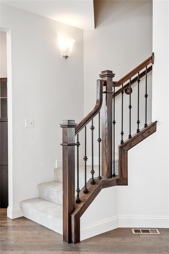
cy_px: 127
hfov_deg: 36.9
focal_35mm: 36
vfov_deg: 53.1
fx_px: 253
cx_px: 84
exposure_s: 1/60
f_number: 6.3
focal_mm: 18
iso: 400
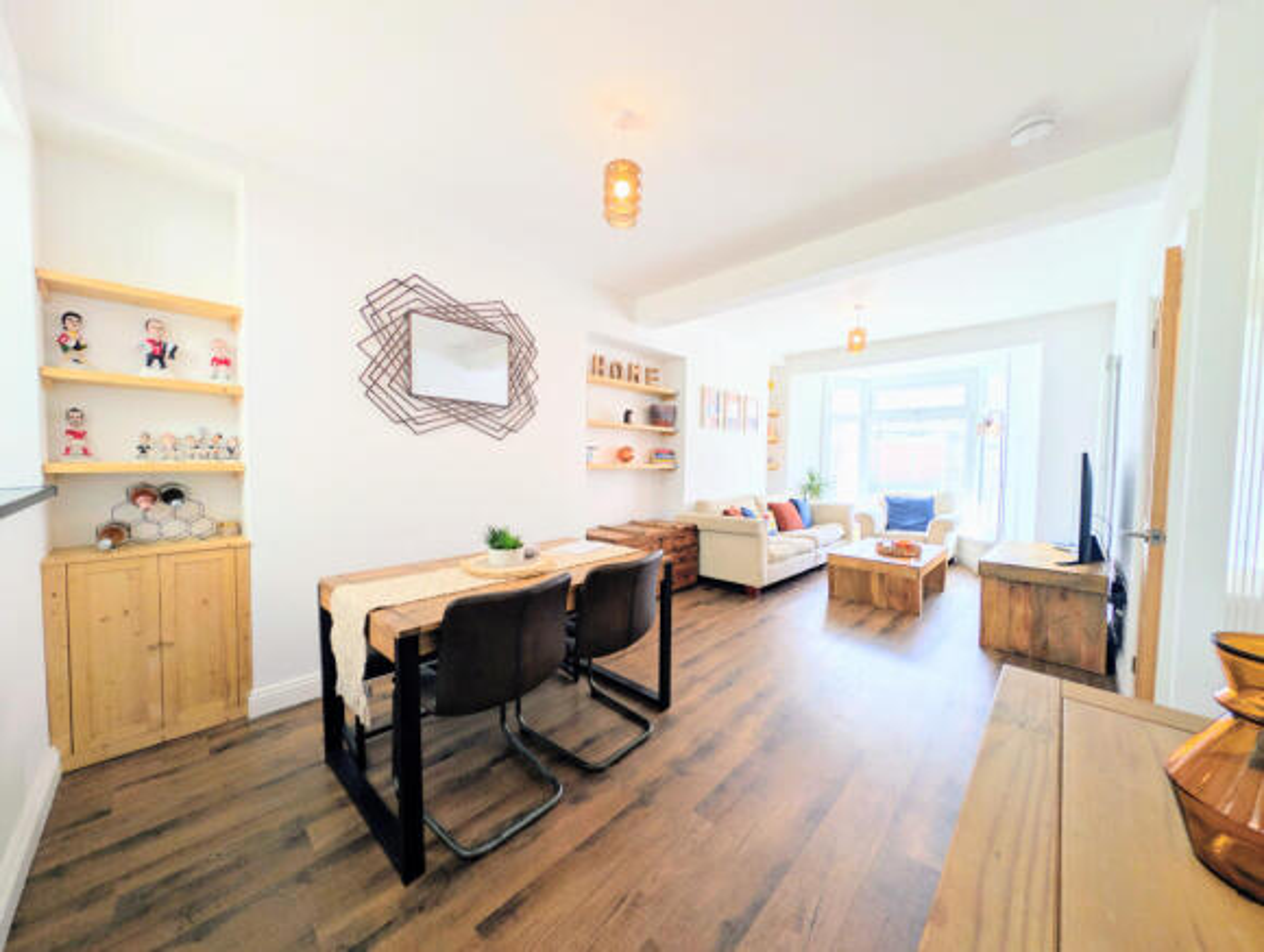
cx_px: 632
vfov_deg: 94.7
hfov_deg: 110.4
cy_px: 476
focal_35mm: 12
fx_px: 439
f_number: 1.95
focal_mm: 2.23
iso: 38
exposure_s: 1/113
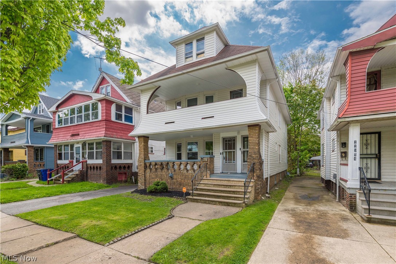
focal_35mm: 16
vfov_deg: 73.7
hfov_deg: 96.8
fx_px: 176
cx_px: 198
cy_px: 132
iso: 200
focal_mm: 16
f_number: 9
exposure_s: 1/400
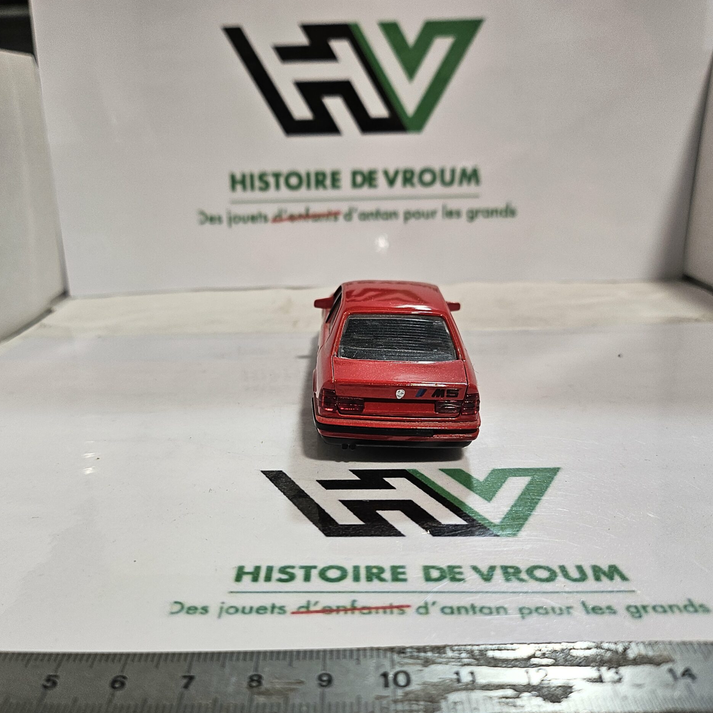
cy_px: 363
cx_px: 323
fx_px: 676
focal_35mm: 29
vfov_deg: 55.6
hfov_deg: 55.5
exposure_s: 1/100
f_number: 1.8
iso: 100
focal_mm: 5
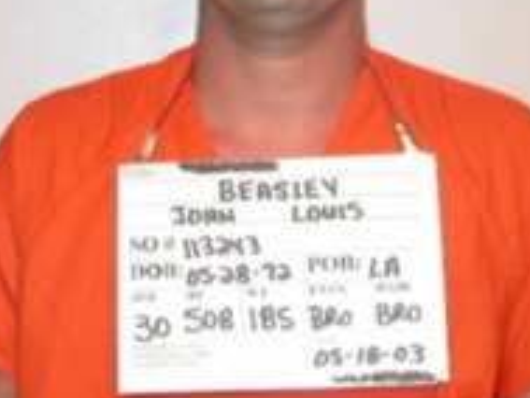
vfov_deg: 14.4
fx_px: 1563
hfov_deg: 19.2
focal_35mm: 102
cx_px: 271
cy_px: 60
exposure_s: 1/60.3
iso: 100
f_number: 3
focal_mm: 11.6
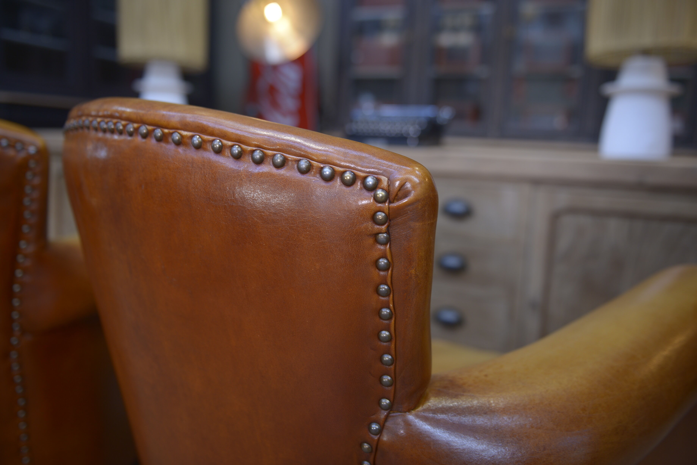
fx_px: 620
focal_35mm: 32
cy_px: 232
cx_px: 348
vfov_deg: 41.1
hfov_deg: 58.7
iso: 250
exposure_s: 1/50
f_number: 2.8
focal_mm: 32
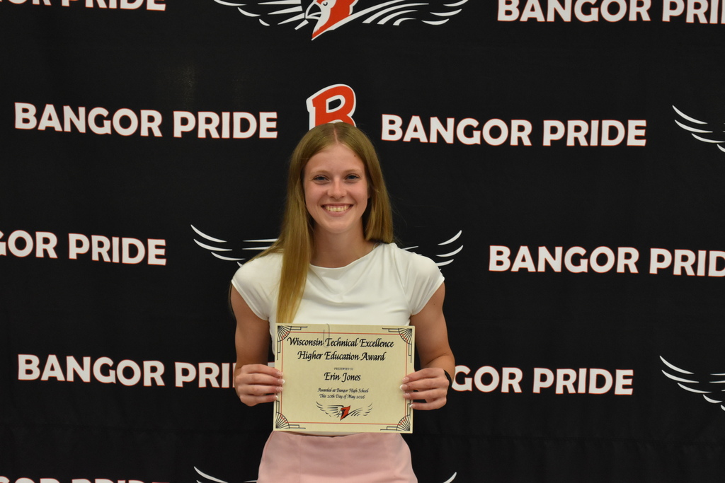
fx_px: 1662
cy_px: 242
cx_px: 362
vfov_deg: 16.6
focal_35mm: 82
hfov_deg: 24.6
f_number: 5.6
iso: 2000
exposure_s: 1/125
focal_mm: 55
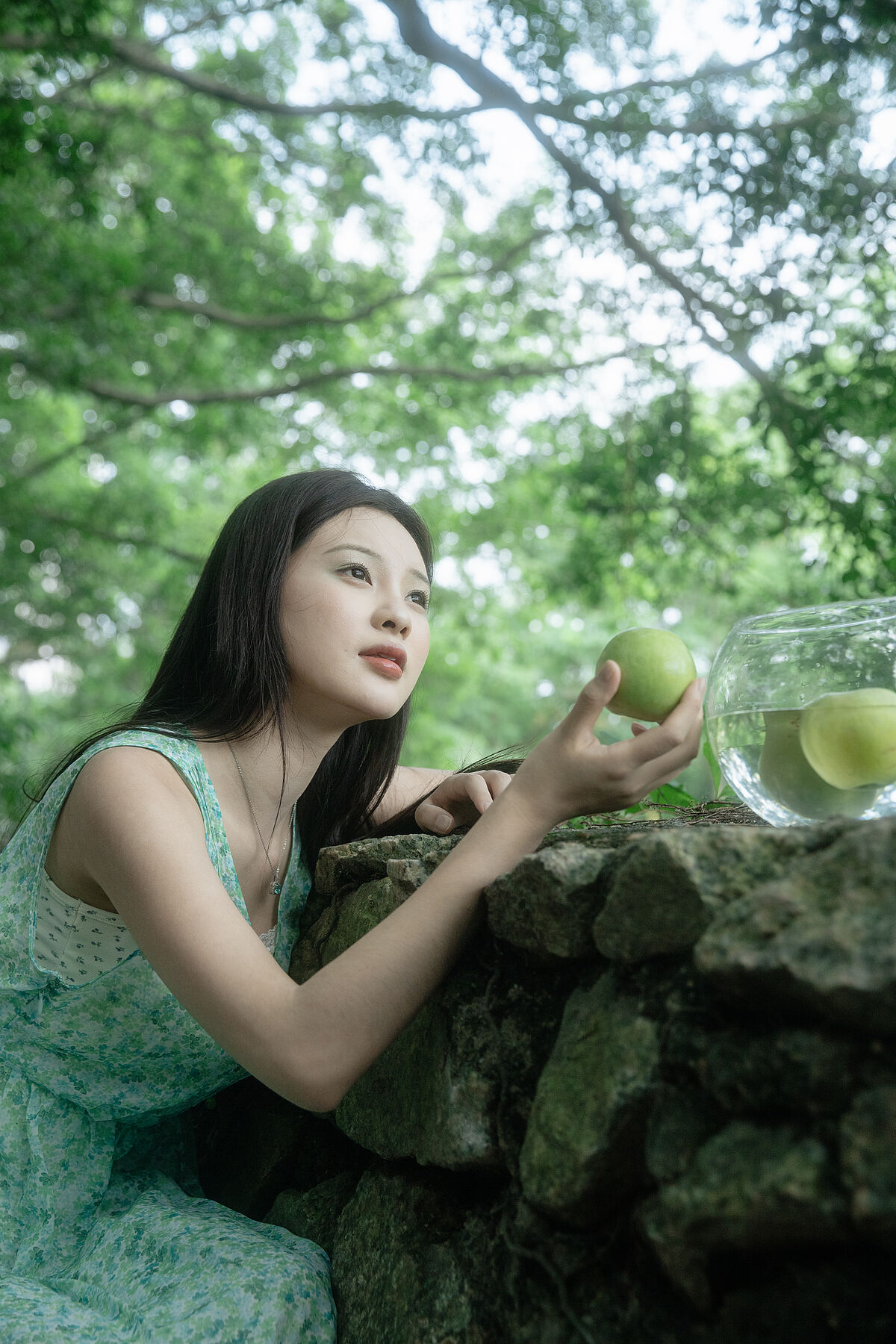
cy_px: 672
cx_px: 448
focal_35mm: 50
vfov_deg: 39.6
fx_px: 1867
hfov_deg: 27.0
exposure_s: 1/250
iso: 400
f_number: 4
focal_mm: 50
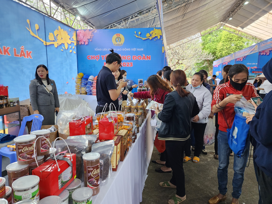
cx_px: 136
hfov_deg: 73.9
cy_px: 102
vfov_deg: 58.9
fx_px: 181
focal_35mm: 23
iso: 320
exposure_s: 1/100
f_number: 1.8
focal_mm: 6.4
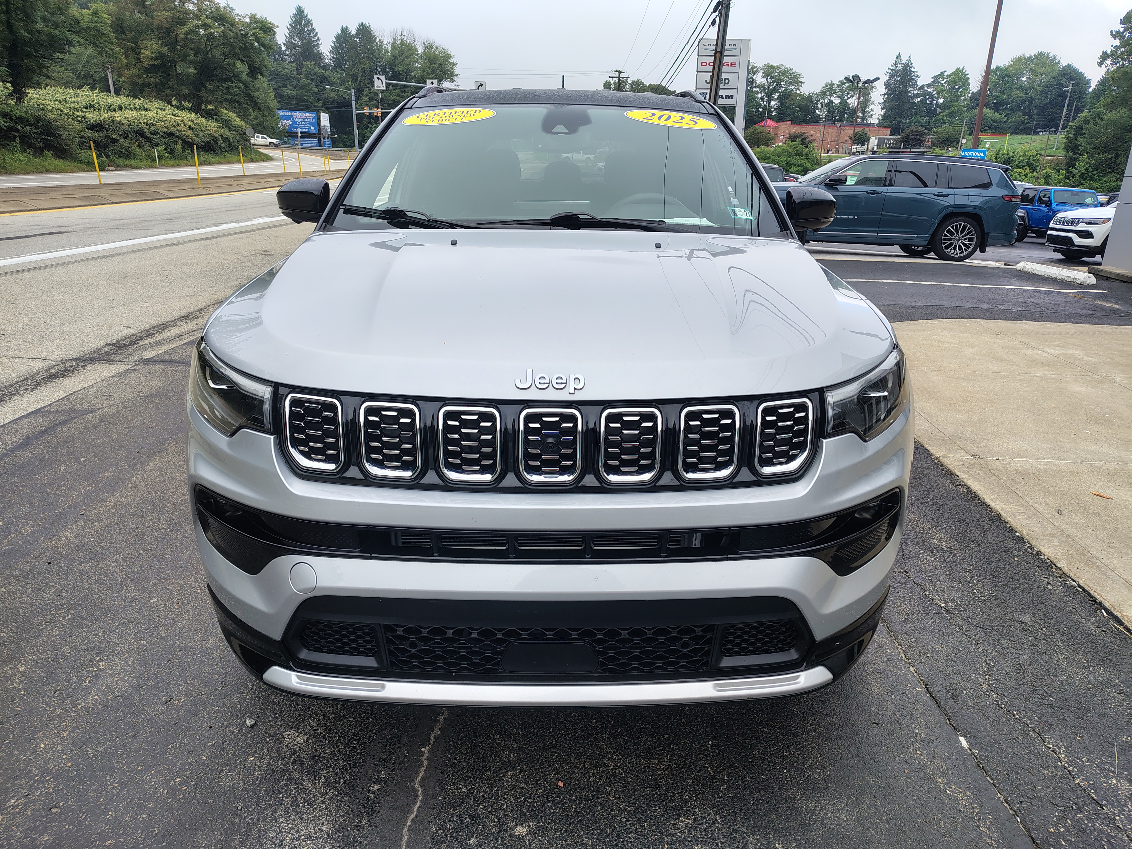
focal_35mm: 24
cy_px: 424
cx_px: 566
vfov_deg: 56.8
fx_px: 785
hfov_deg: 71.6
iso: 100
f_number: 1.8
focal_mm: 5.56
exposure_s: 1/372
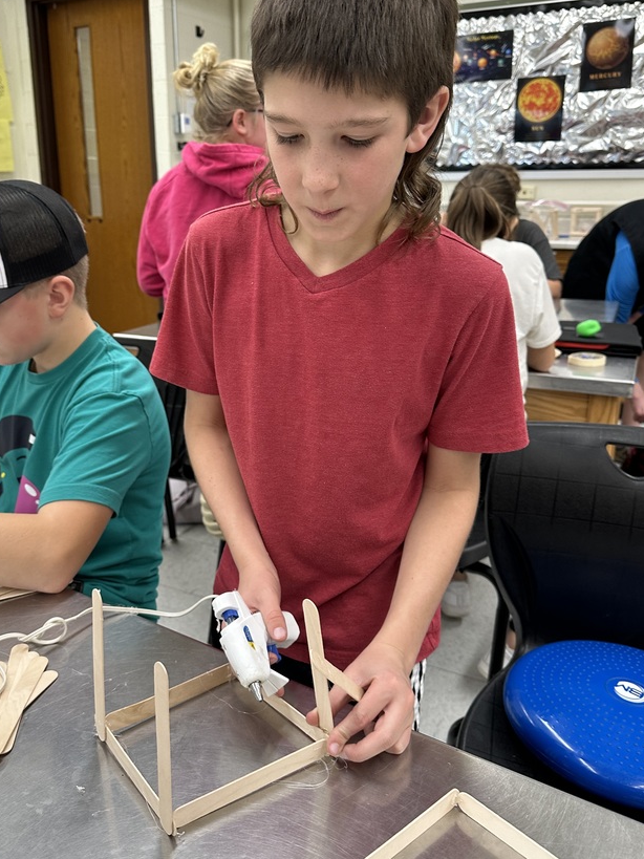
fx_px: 744
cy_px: 391
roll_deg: +0.9
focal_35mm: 30
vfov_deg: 59.9
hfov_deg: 46.6
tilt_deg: -15.3
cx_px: 271
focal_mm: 6.86
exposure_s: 1/120
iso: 160
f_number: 1.78
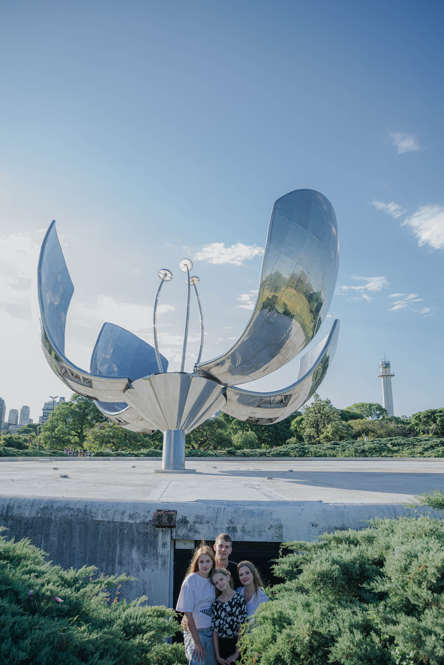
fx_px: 444
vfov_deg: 73.7
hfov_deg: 53.2
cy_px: 332
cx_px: 222
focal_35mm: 24
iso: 125
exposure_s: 1/320
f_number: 4
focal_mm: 24
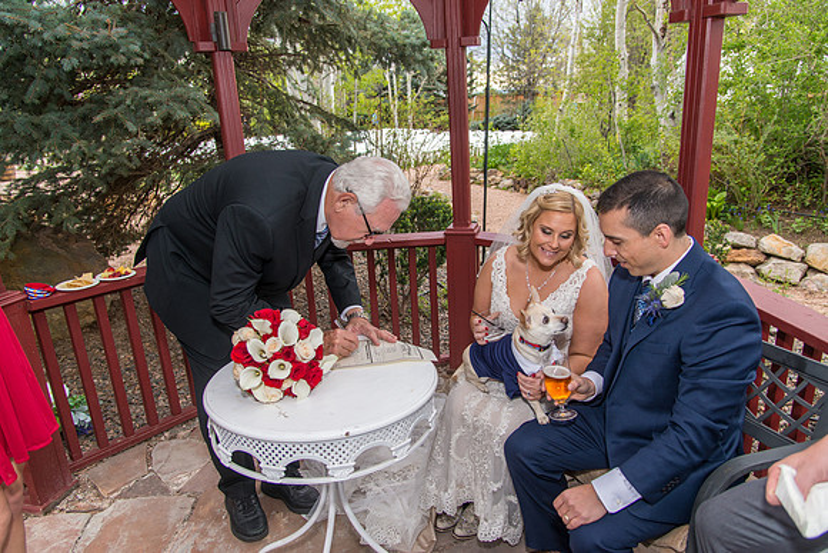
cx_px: 414
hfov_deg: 73.7
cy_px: 276
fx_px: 552
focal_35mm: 24
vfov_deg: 53.2
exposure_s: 1/200
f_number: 4.5
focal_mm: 24
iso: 400
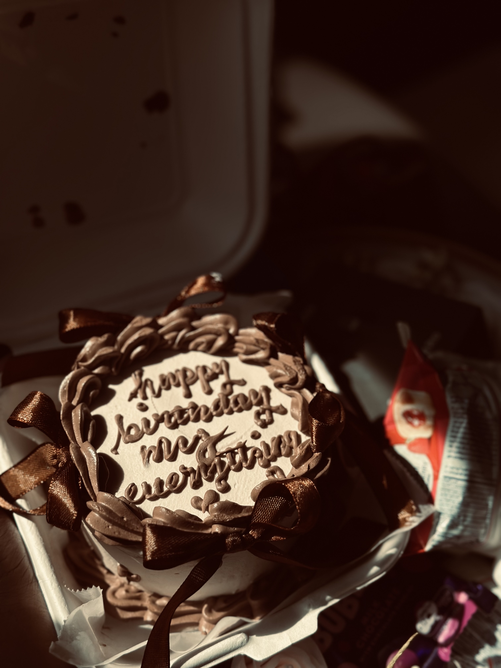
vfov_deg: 39.7
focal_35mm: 48
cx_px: 250
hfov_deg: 30.3
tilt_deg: -45.5
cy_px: 334
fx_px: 926
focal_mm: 6.86
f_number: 1.78
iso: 80
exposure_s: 1/4184
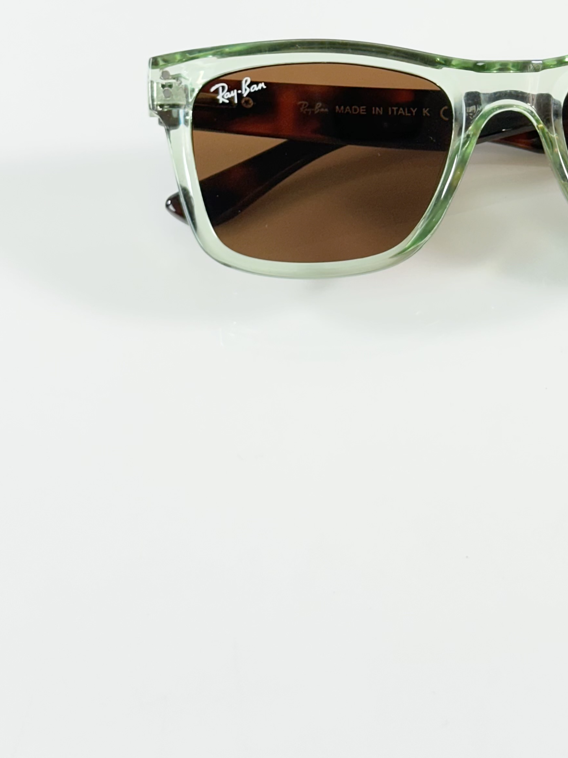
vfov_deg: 23.2
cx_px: 484
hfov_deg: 17.6
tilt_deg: -46.6
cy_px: 154
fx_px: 1816
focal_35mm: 83
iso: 64
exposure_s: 1/100
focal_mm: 6.86
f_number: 1.78
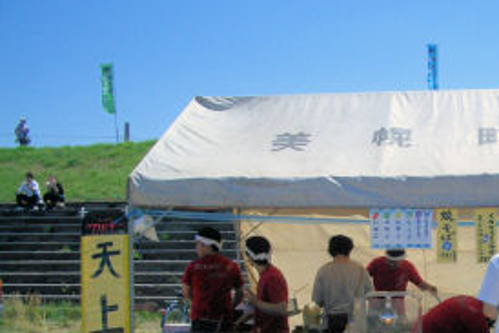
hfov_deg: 34.9
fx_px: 777
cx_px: 370
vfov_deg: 23.9
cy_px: 254
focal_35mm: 56
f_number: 4.3
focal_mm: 5.8
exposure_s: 1/1250
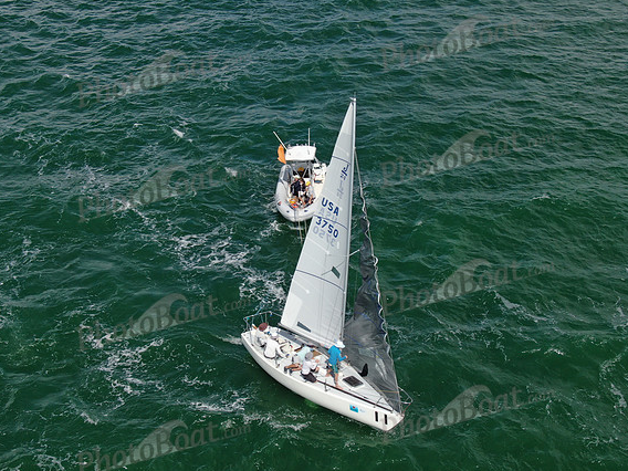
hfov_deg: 38.9
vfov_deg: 29.7
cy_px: 237
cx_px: 316
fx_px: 889
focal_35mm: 49
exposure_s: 1/1000
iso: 100
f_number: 3.8
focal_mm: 8.6
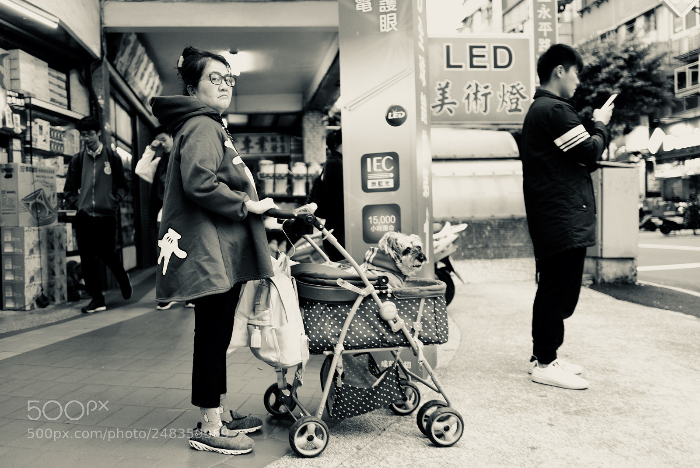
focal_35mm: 28
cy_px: 234
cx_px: 350
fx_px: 545
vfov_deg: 46.4
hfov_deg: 65.5
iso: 400
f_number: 1.7
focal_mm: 28
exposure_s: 1/125
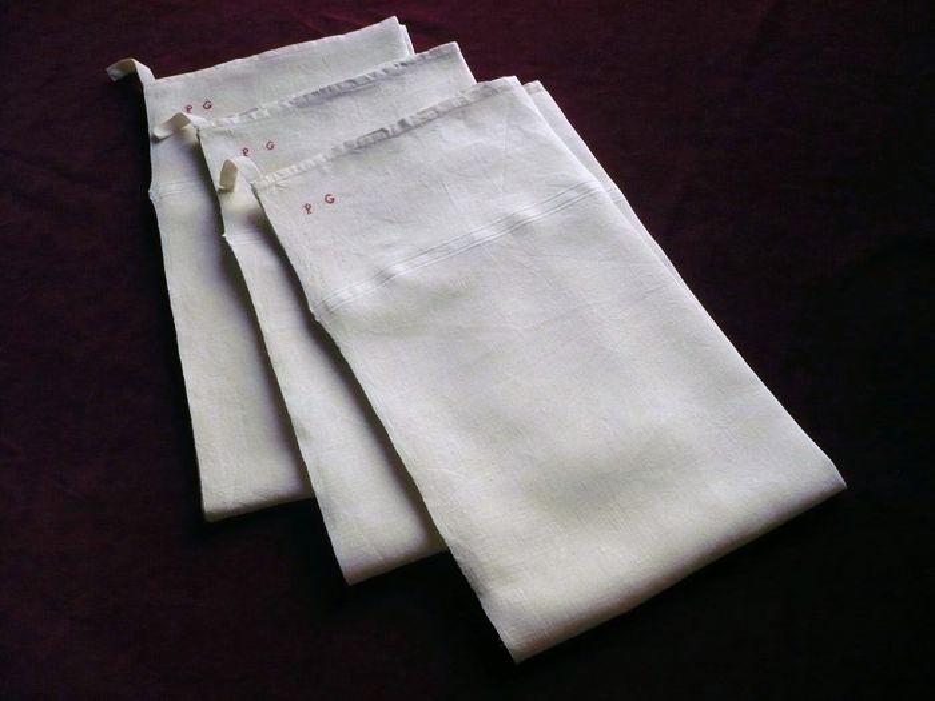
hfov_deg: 52.6
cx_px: 468
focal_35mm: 35
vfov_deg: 40.7
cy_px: 350
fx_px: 945
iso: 400
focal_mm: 5.8
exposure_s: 1/640
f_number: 2.8
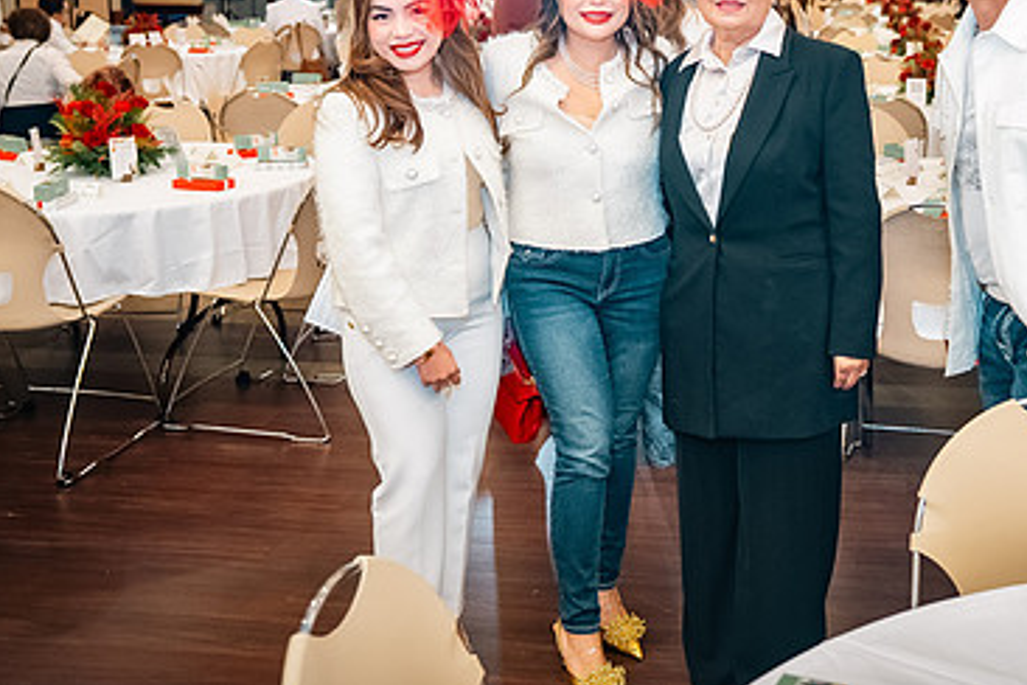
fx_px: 1312
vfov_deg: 28.7
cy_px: 147
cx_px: 665
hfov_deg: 42.3
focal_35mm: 46
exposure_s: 1/80
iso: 1600
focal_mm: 29
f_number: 2.8
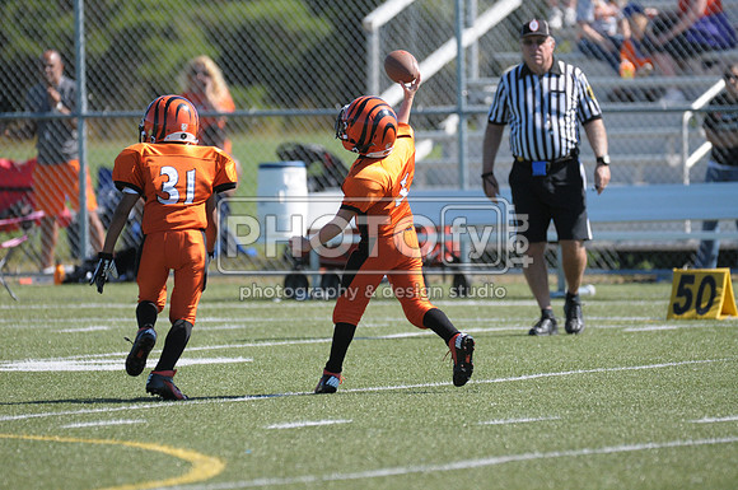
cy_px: 245
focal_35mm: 450
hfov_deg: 4.6
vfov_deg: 3.0
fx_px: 9212
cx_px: 369
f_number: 4
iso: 640
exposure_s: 1/3200
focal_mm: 300
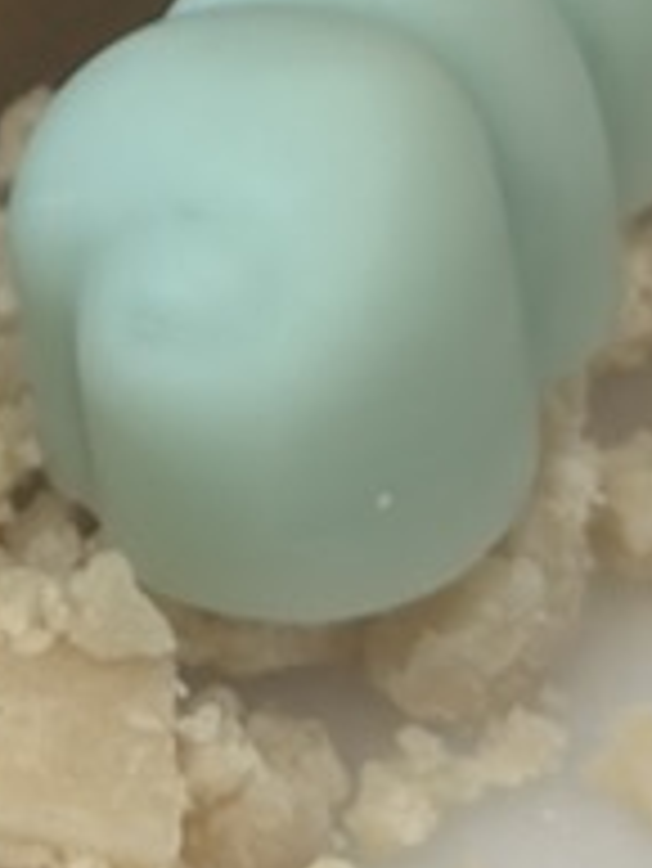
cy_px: -486
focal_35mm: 255
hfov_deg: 5.7
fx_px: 6397
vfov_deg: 7.6
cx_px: -715
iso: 125
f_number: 1.78
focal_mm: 6.86
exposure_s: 1/68
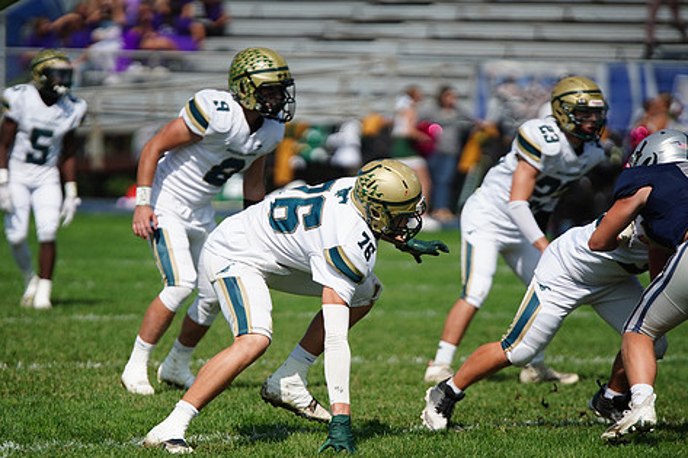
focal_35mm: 368
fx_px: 7030
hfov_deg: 5.6
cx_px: 317
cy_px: 235
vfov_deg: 3.7
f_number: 2.8
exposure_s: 1/8000
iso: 400
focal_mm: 300
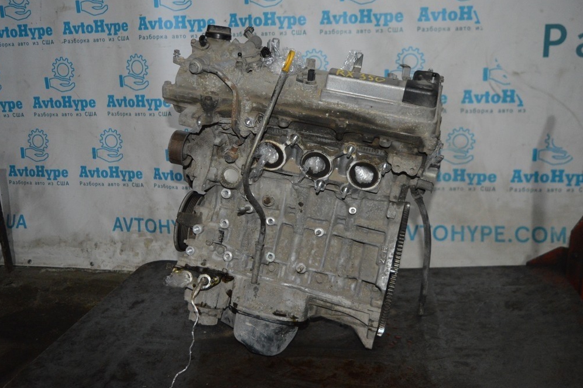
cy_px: 193
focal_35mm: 37
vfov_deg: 35.9
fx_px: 599
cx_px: 284
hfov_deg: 51.9
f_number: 4
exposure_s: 1/60
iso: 2800
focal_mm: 24
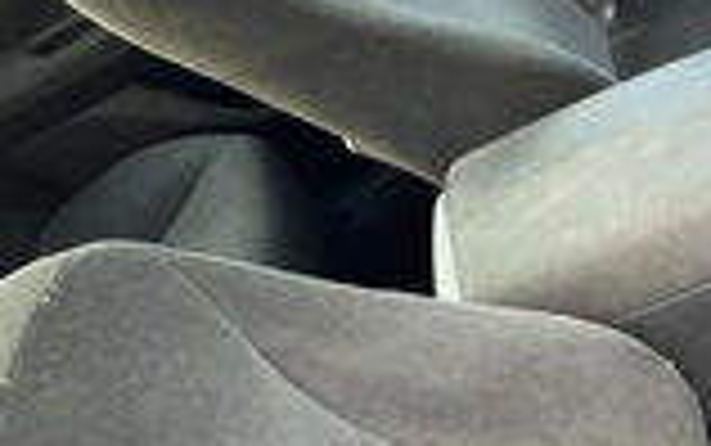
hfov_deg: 26.3
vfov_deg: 17.2
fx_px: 1454
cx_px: 684
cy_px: 369
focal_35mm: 75
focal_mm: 3
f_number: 1.8
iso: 80
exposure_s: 1/60
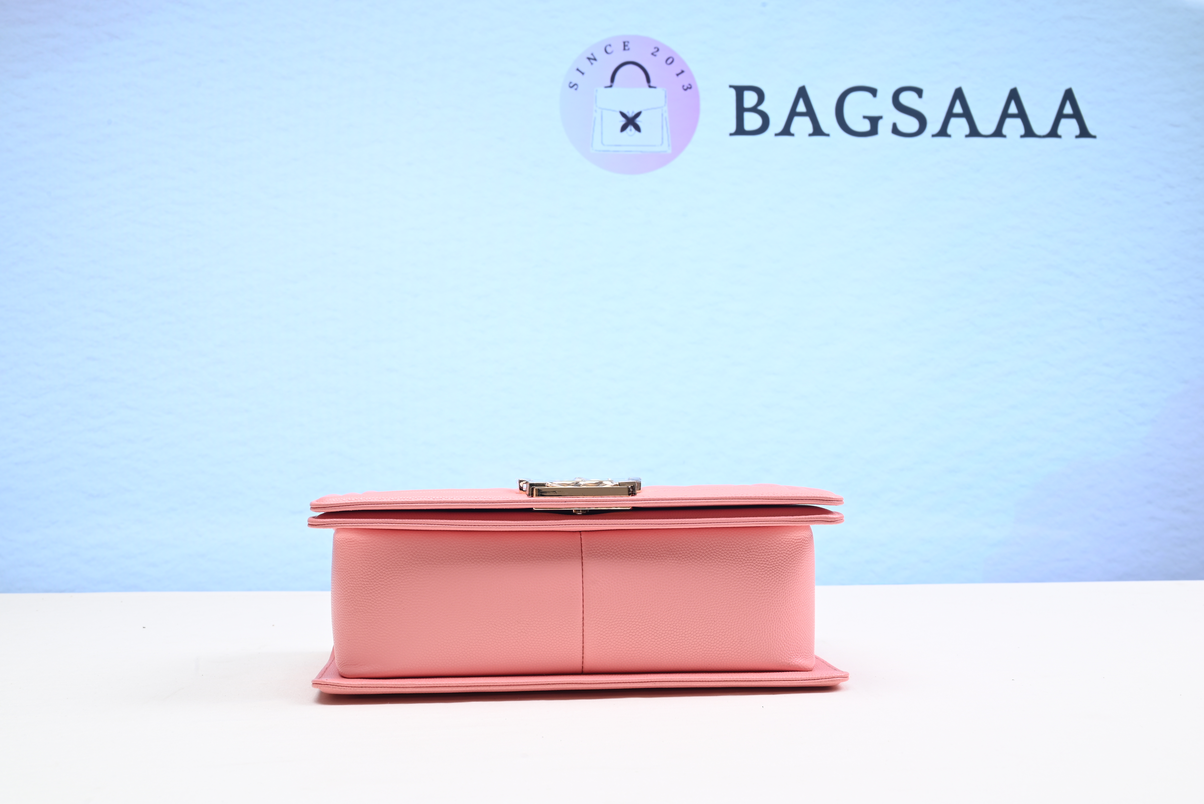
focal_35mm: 39
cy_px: 402
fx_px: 1305
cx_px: 602
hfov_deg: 49.5
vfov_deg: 34.2
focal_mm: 39
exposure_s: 1/2
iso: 100
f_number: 16
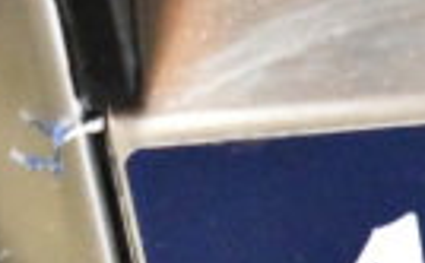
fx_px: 3632
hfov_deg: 6.5
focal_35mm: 314
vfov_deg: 4.1
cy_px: 284
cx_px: 818
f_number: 5
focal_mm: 45
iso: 16000
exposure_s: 1/80
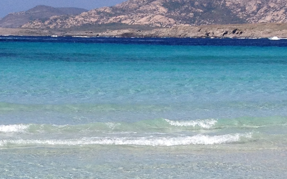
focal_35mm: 123
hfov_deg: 17.0
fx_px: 962
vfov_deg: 10.3
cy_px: 278
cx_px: 155
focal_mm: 4.28
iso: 50
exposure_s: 1/2762
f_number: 2.4
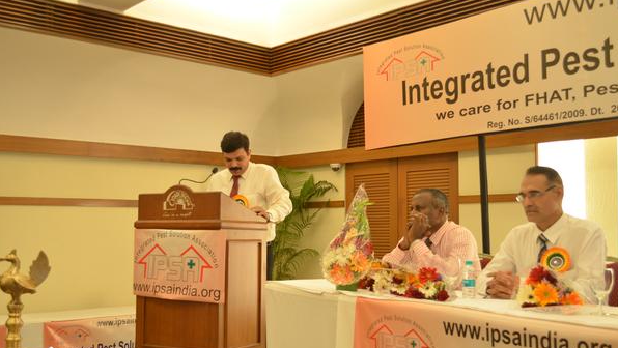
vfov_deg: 29.0
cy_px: 195
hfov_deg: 49.4
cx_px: 309
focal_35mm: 41
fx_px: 672
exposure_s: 1/40
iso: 1000
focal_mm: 26
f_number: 4.2
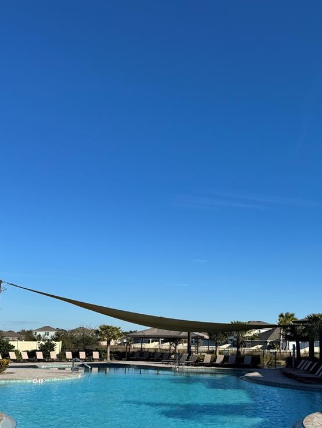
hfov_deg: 36.7
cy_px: 267
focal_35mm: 39
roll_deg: -2.0
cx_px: 196
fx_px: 483
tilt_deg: +6.9
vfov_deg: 47.4
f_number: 1.78
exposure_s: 1/5348
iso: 80
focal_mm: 6.76
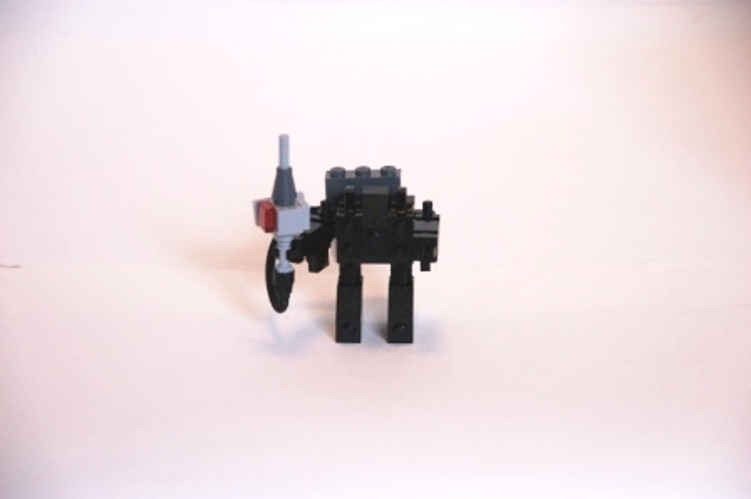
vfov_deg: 9.1
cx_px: 376
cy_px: 250
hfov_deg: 13.7
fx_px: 3127
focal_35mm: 150
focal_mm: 100
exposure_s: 1/100
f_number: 5.6
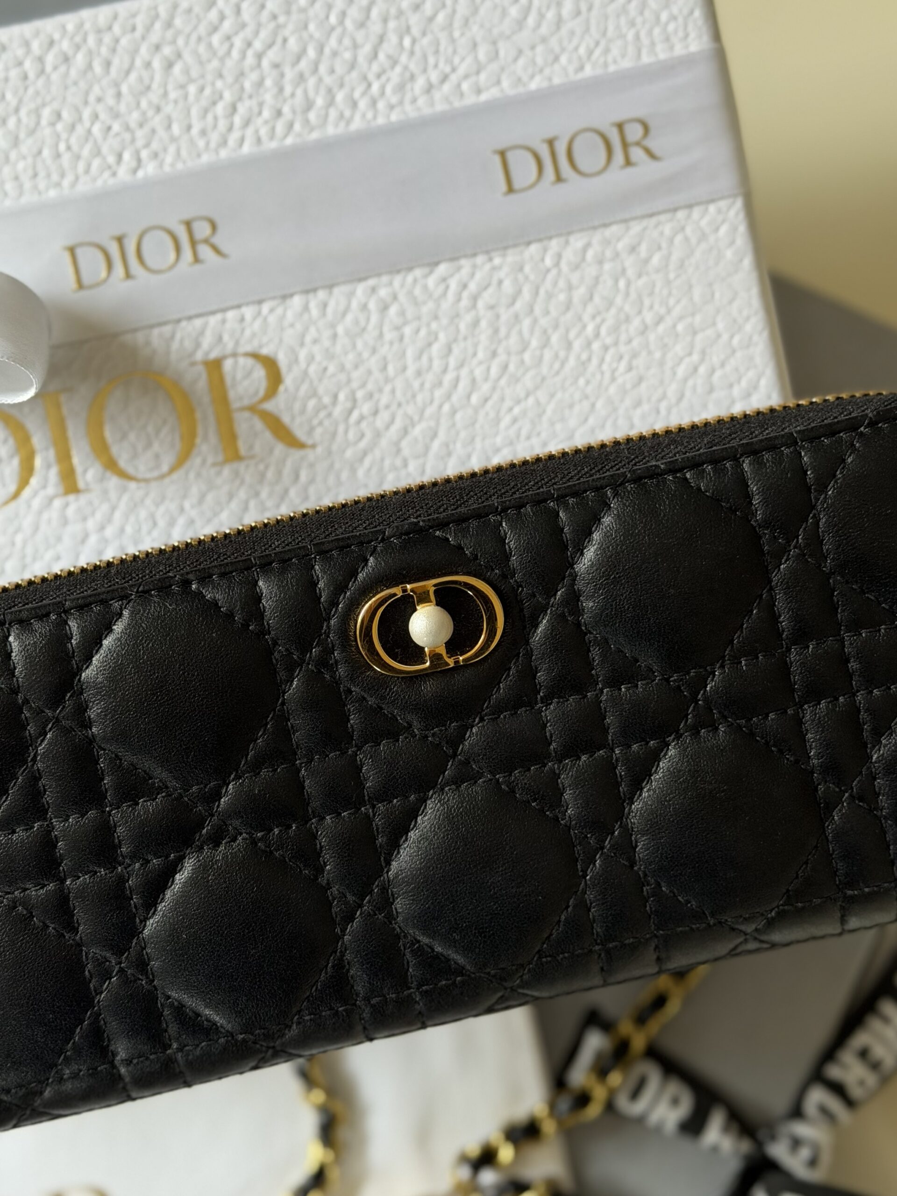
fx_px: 1658
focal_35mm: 48
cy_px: 598
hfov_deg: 30.3
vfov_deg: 39.7
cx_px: 448
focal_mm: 6.76
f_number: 1.78
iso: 100
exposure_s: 1/114
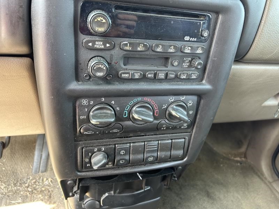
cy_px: 104
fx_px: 210
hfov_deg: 67.3
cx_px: 140
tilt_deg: -30.0
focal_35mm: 26
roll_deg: -10.1
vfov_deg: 53.1
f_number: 1.5
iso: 125
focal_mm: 5.7
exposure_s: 1/118
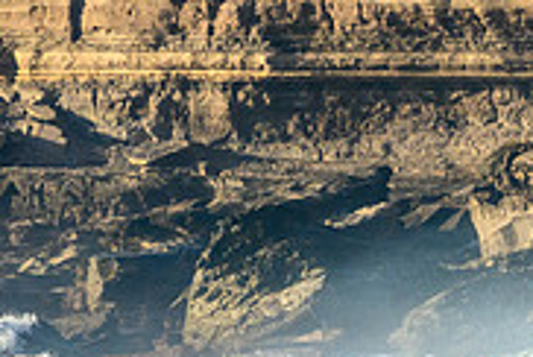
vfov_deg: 0.8
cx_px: 715
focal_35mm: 1748
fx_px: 25922
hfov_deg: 1.2
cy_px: 483
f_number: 9
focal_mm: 400
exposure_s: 1/2000
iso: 1000
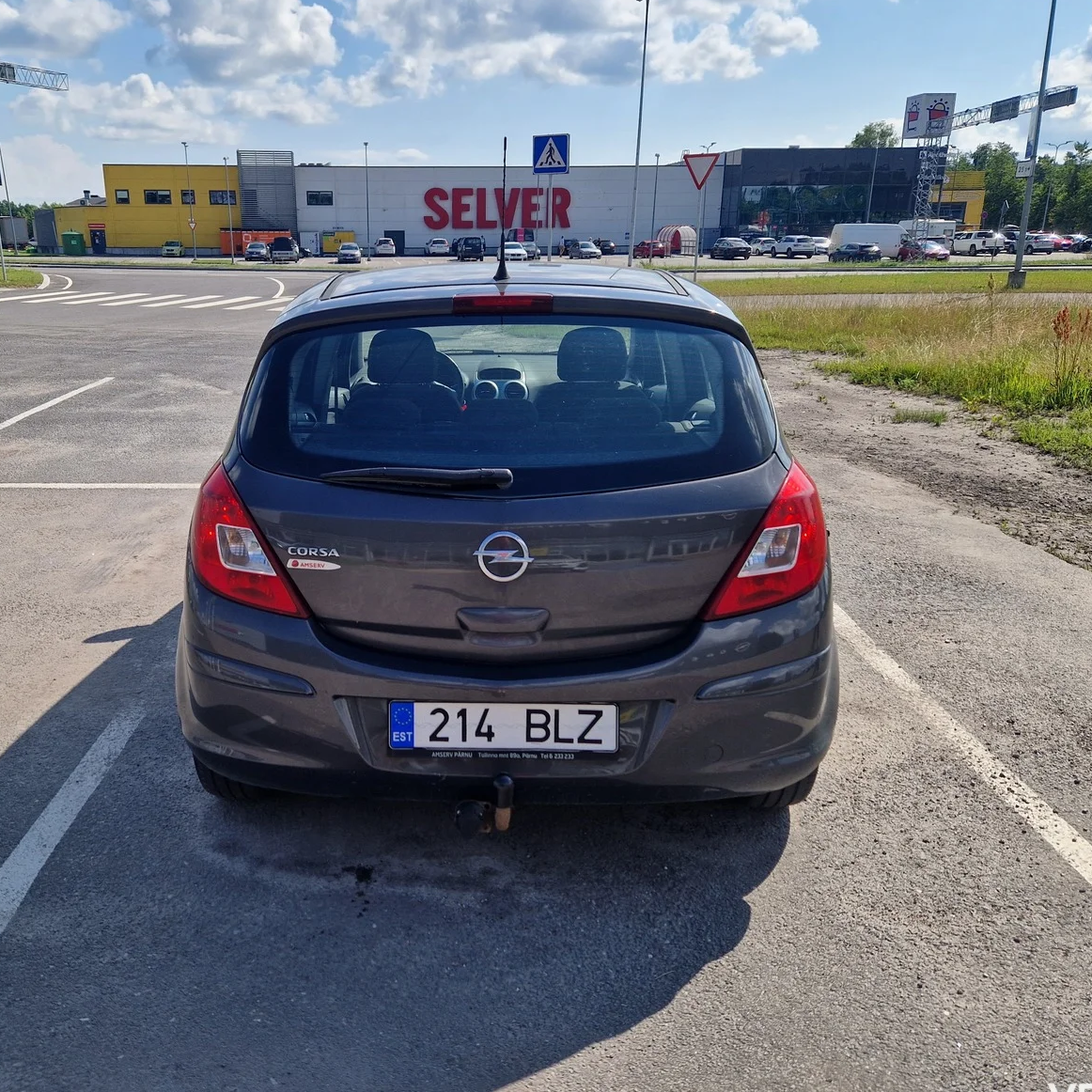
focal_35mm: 28
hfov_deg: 56.9
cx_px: 441
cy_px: 558
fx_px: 999
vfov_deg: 57.3
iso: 50
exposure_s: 1/1552
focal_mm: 5.4
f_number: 1.8
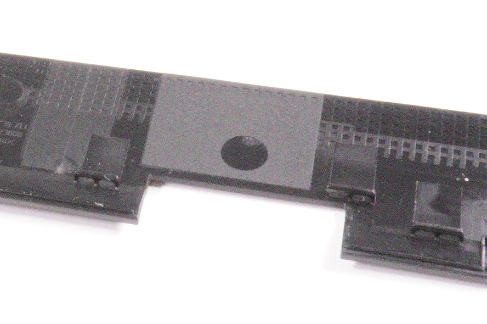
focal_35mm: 107
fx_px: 1442
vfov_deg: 12.4
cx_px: -186
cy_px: -86
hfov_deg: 17.7
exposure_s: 1/200
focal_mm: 21
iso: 12800
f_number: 22
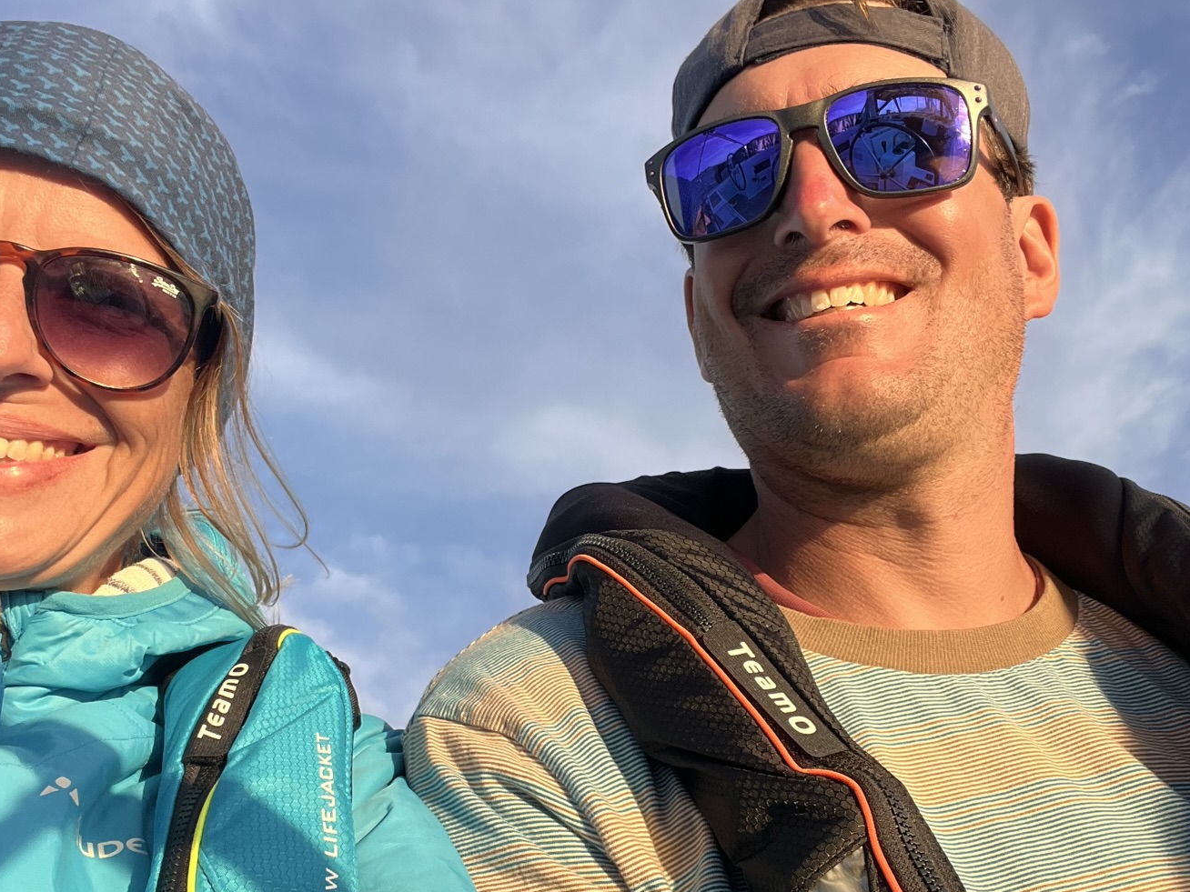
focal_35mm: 36
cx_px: 594
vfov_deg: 39.2
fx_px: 1238
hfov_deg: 51.4
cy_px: 587
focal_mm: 2.71
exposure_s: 1/279
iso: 32
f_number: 2.2
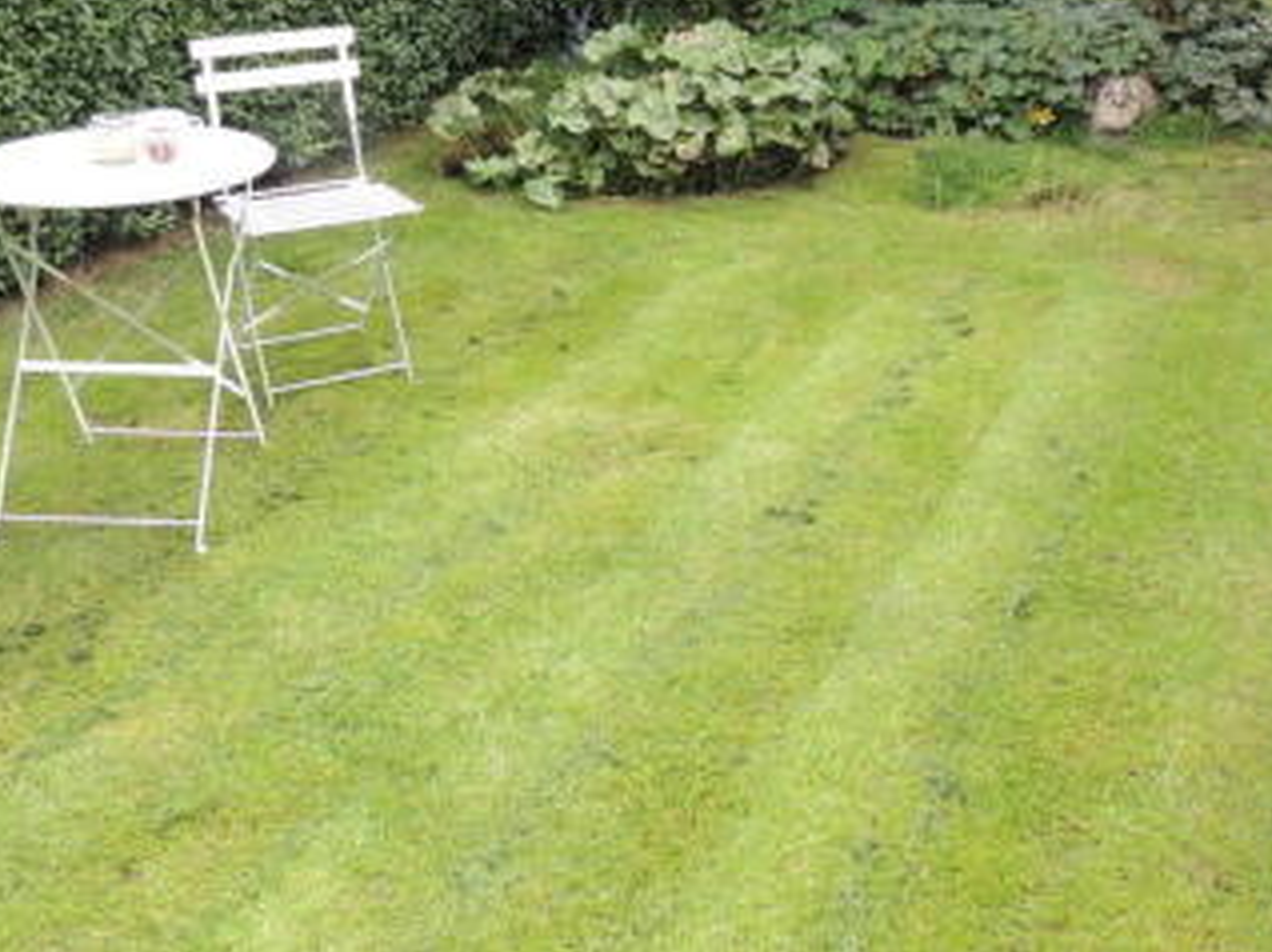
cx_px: 694
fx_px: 1616
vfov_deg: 31.2
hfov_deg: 42.9
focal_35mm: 44
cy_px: 82
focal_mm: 4.3
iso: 100
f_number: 3
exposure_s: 1/200
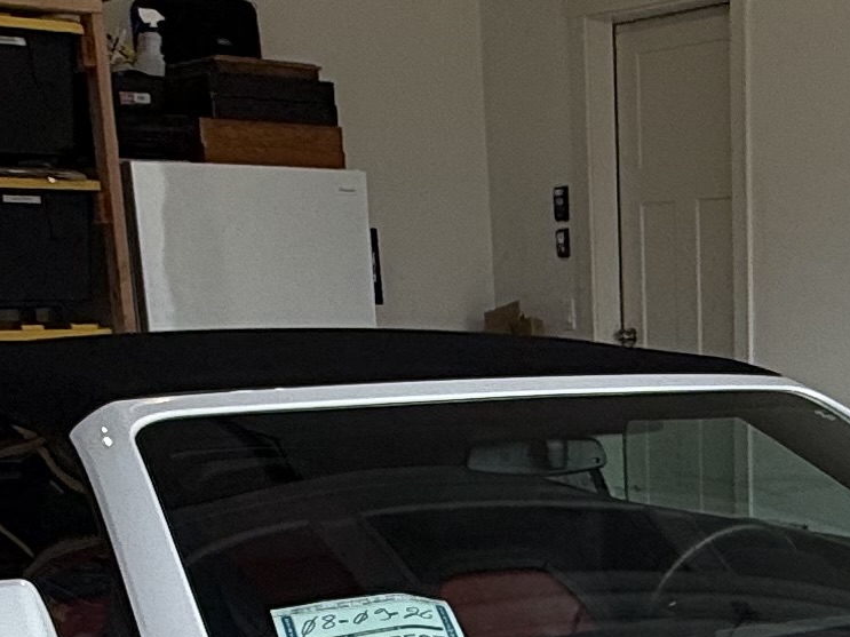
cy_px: 906
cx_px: 769
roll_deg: +0.9
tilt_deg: -17.9
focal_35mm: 76
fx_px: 1866
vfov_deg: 17.7
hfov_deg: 24.9
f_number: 2.2
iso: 50
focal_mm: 2.22
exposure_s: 1/658
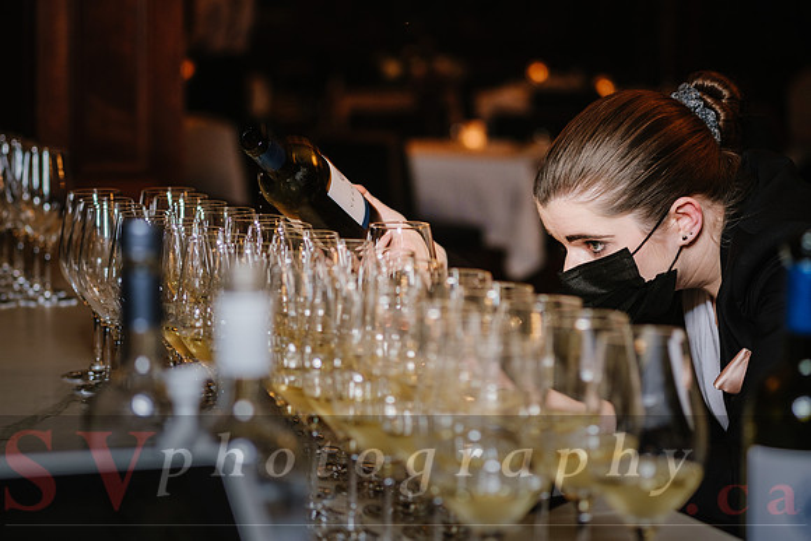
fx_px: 2141
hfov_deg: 21.4
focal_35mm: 95
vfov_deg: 14.4
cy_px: 269
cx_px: 391
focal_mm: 60
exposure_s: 1/30
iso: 400
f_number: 2.4
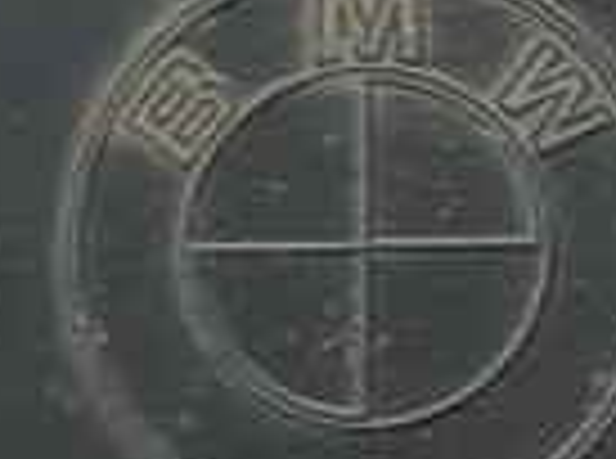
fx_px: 3461
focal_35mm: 195
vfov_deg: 7.6
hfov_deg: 9.0
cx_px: 1583
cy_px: 315
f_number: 1.7
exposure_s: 1/100
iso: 125
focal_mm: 4.2
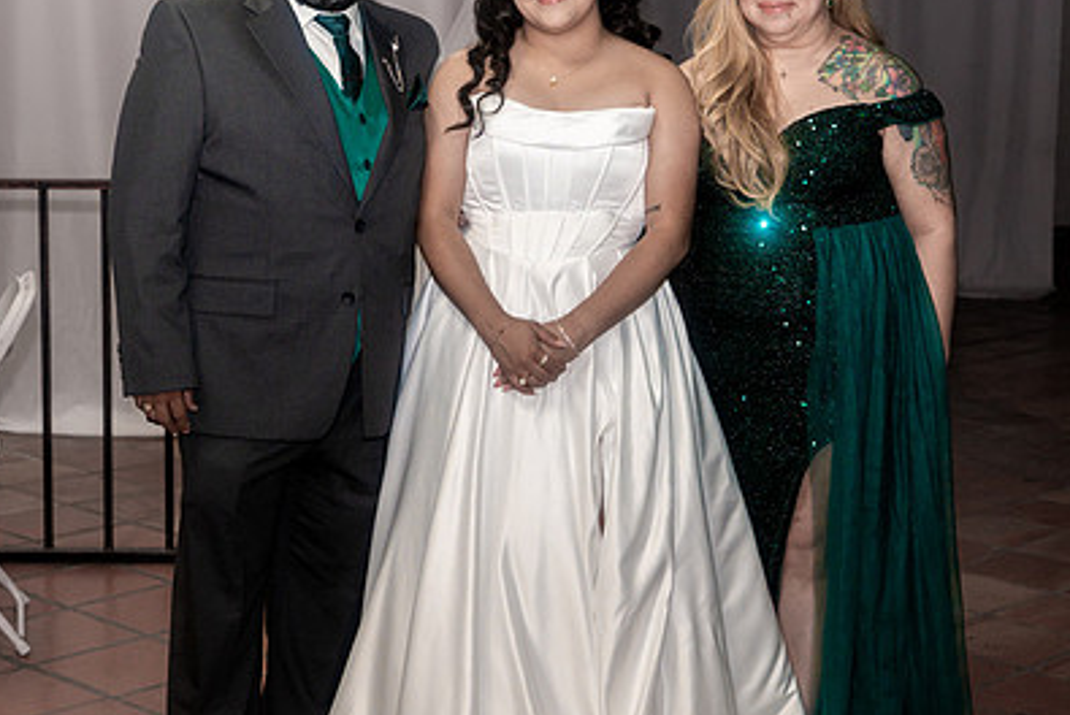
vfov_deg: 19.7
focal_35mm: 69
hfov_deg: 29.2
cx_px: 599
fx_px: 2052
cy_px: 226
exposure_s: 1/250
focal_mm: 47
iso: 2000
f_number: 4
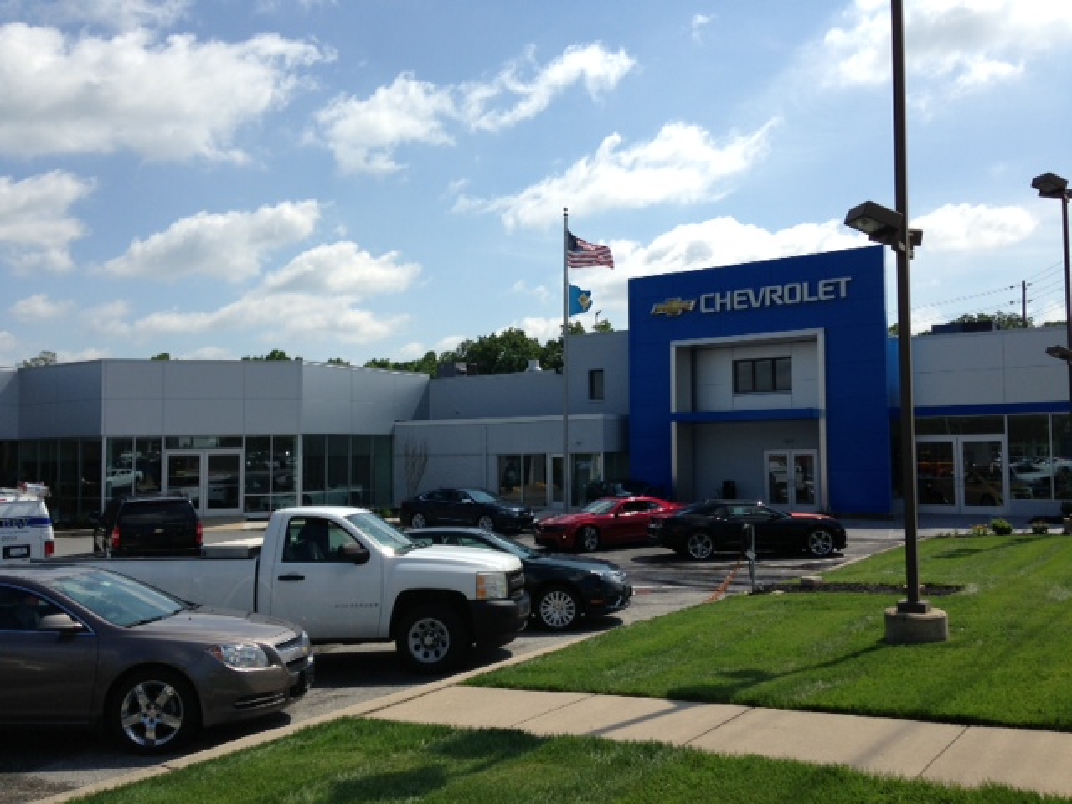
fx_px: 1022
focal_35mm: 33
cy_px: 402
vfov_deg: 42.9
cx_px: 536
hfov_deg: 55.4
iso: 50
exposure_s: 1/2088
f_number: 2.4
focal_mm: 4.13
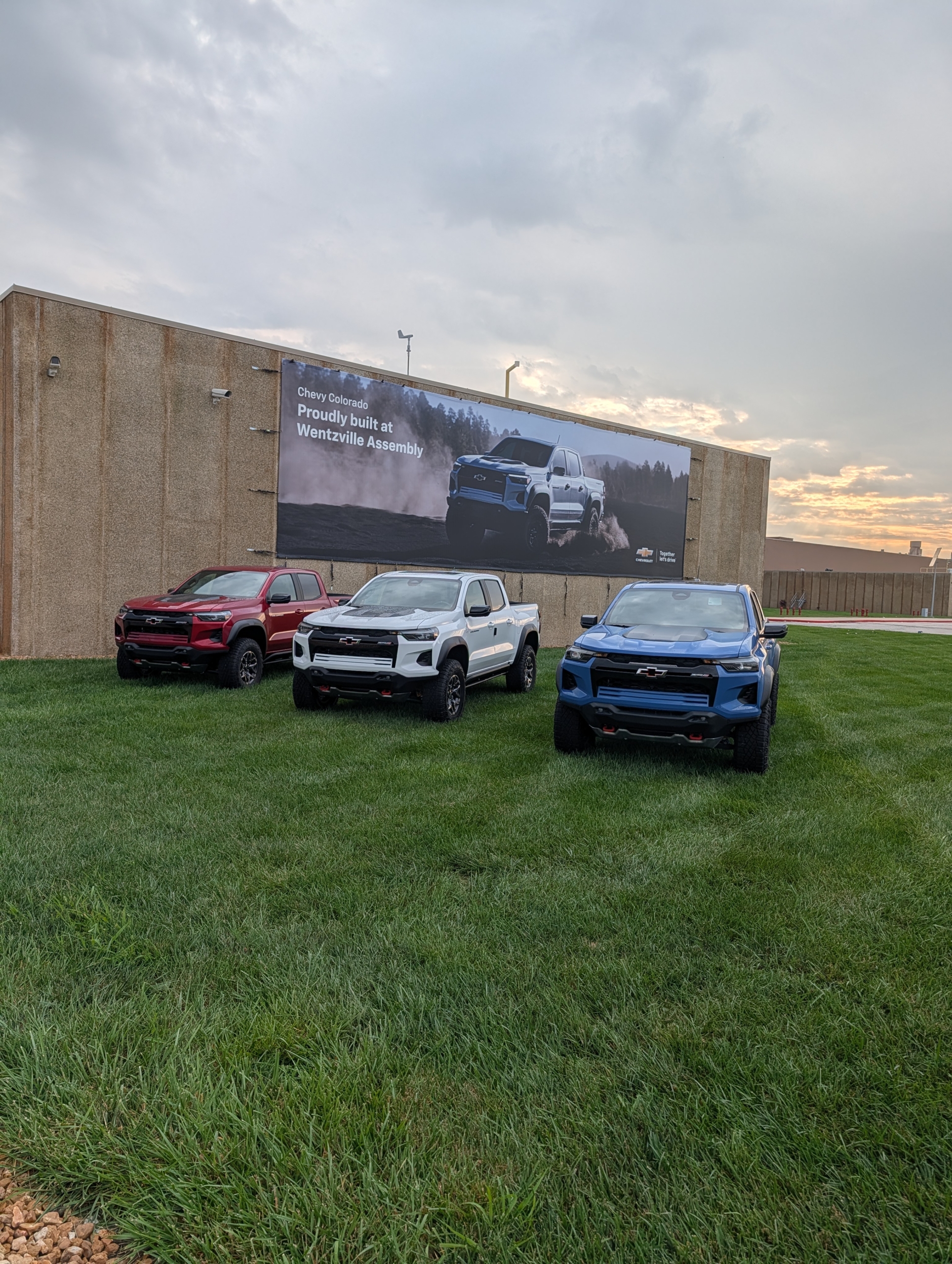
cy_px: 632
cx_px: 476
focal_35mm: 24
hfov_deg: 56.9
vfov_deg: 71.5
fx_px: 878
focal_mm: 6.9
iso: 21
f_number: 1.68
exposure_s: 1/3030
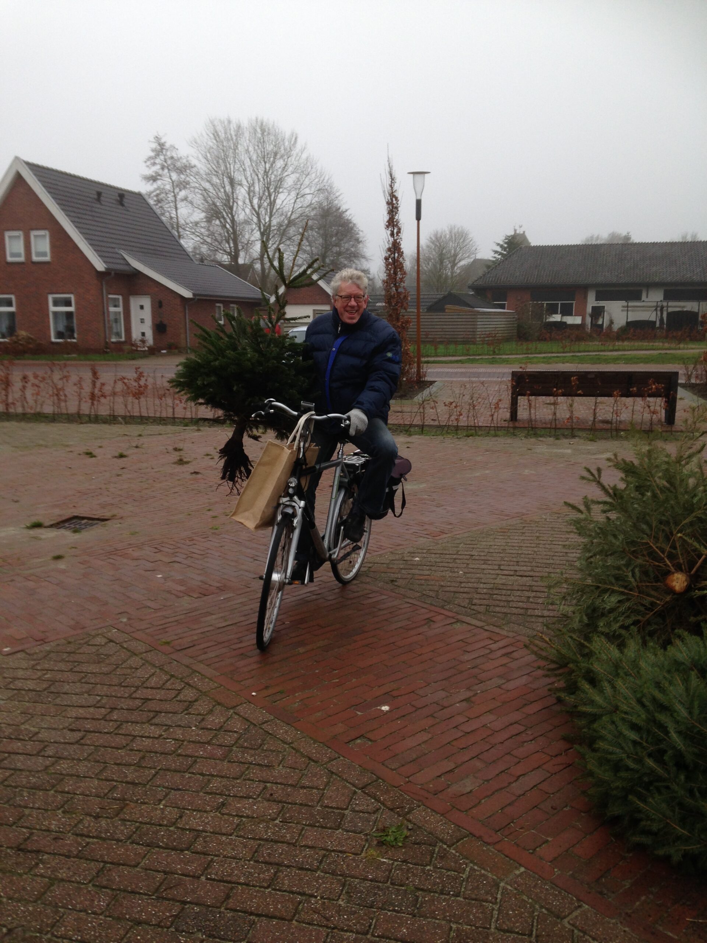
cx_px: 354
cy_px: 472
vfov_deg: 55.4
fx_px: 899
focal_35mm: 33
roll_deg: +1.2
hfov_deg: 42.9
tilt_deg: -15.4
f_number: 2.4
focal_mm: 4.12
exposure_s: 1/143
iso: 50
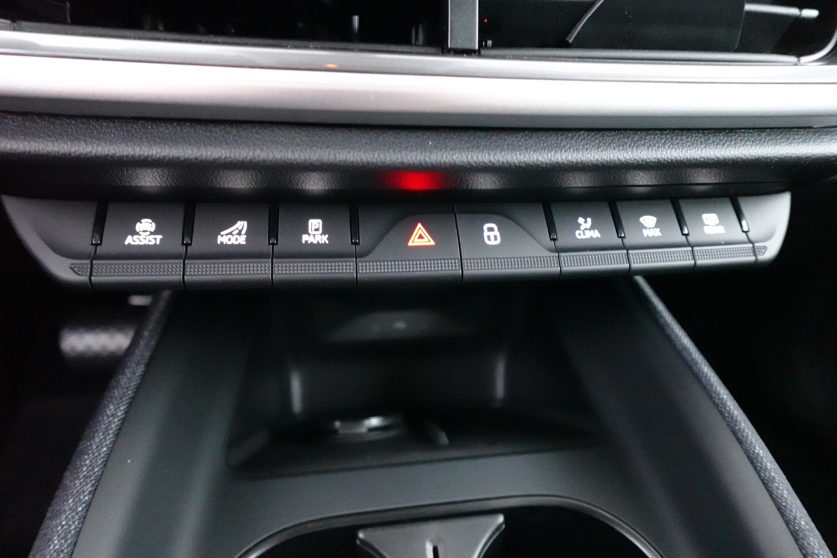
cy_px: 279
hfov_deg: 84.0
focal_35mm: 20
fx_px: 465
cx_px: 418
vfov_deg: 61.9
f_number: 2
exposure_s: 1/15
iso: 6400
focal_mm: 7.6
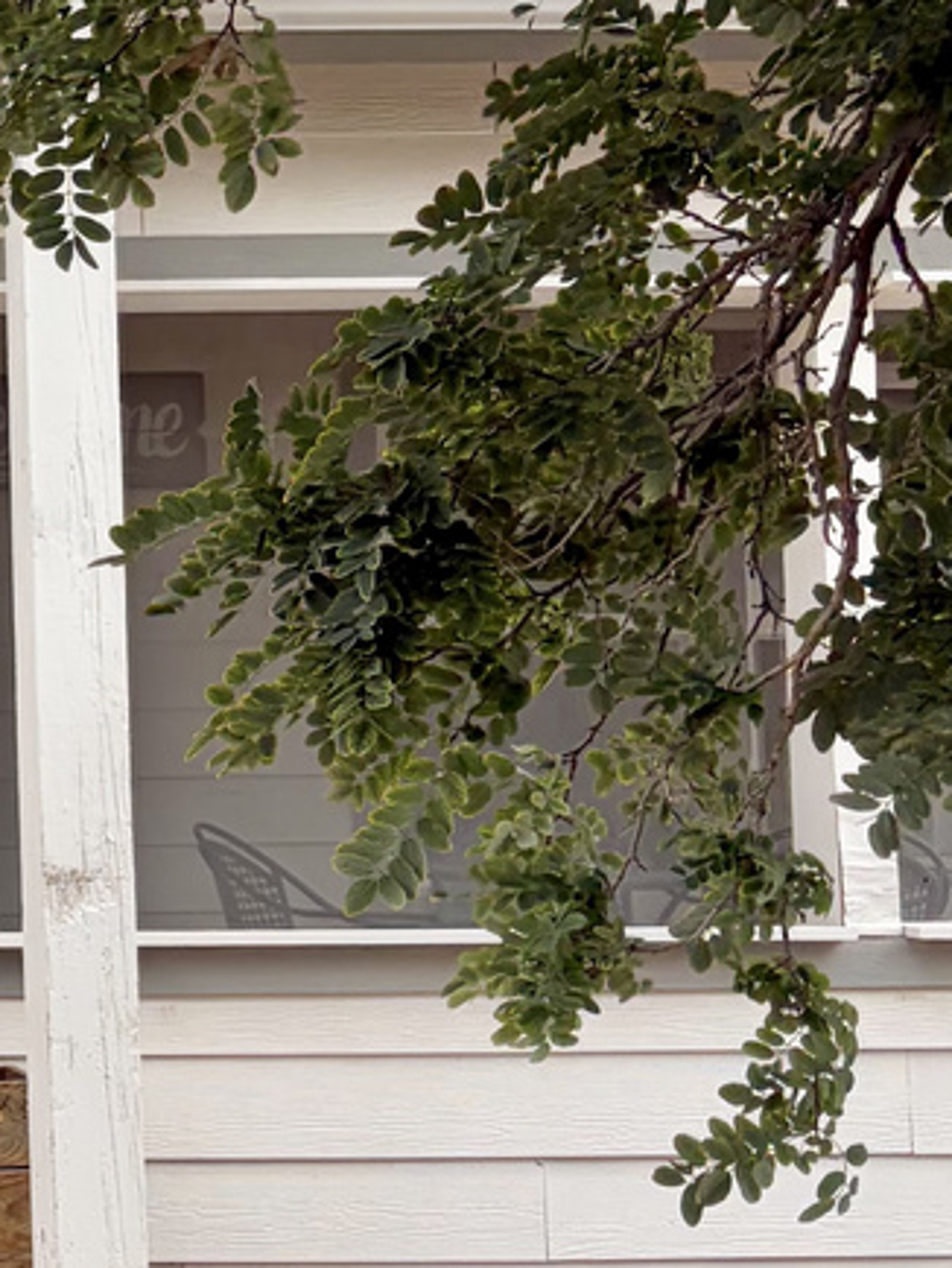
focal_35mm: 92
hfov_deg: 14.8
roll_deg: +0.8
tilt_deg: +3.9
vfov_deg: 21.3
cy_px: 538
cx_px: -537
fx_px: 3370
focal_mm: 5.96
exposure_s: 1/2364
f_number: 1.6
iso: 50
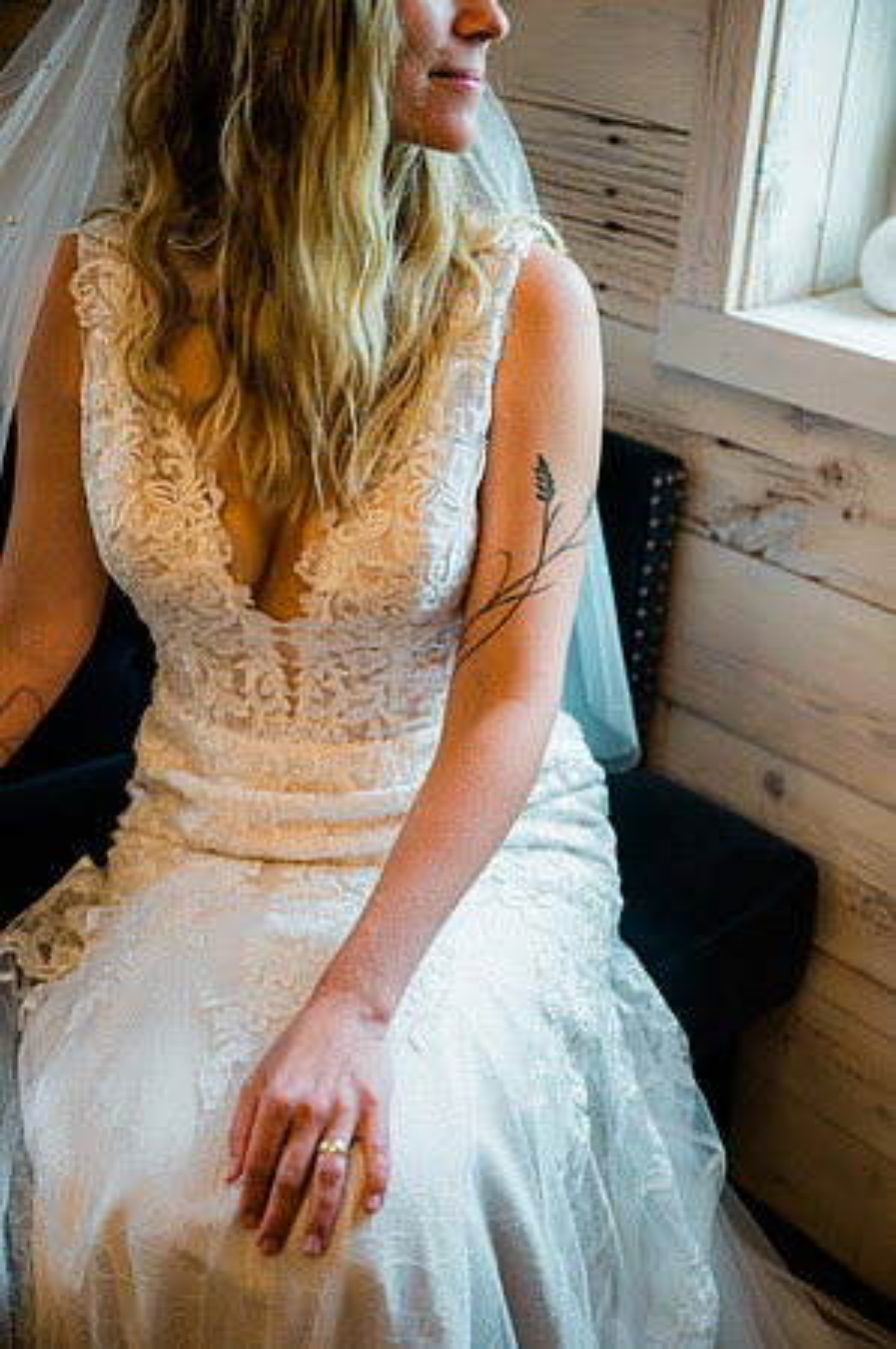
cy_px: 674
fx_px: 1609
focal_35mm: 43
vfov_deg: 45.5
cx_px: 448
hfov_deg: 31.1
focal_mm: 43
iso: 500
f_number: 2.8
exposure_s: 1/200
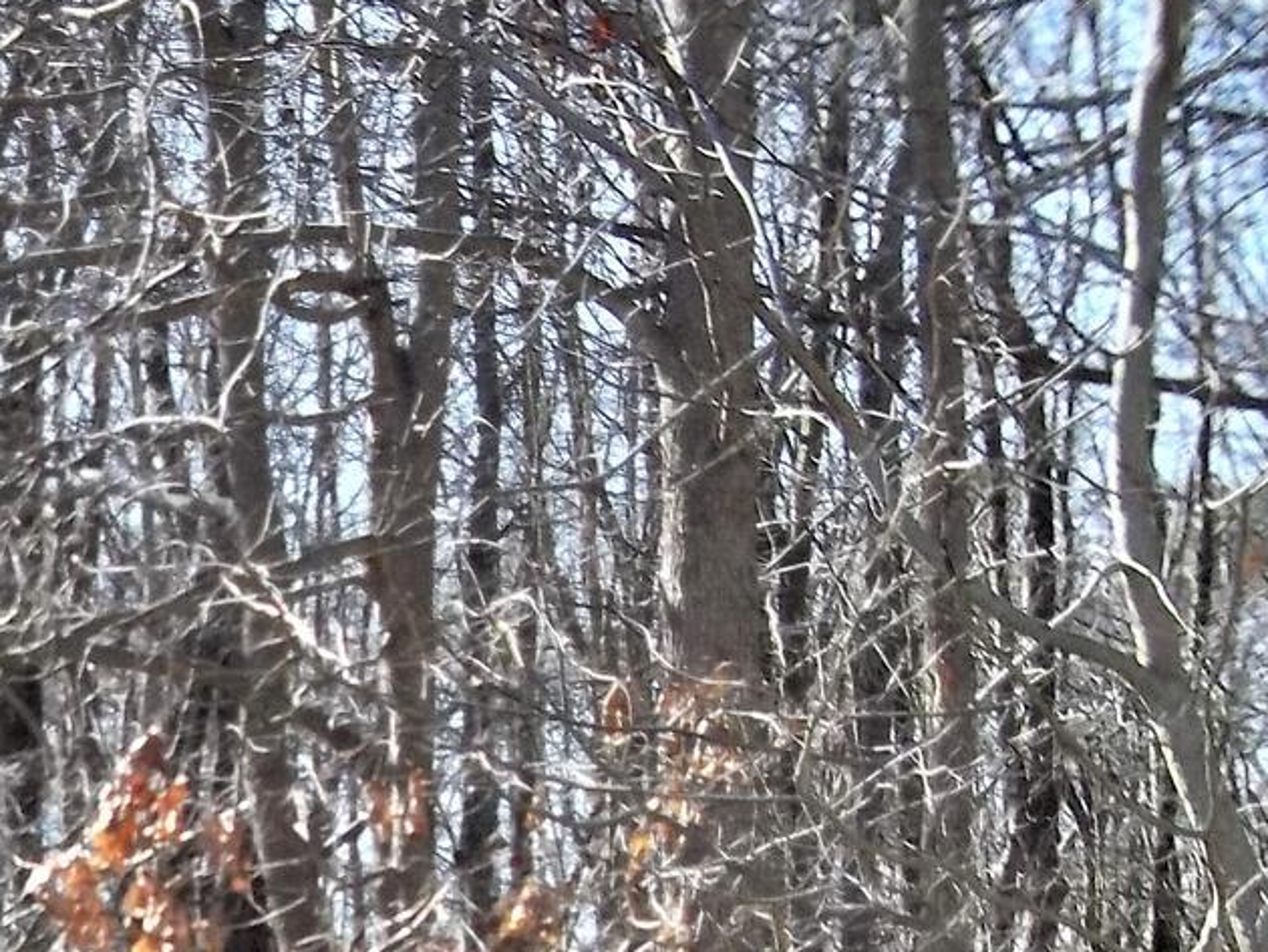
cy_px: 1425
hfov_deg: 16.9
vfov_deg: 13.4
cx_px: -712
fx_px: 3811
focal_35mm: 104
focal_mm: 5.7
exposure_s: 1/400
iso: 80
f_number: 2.9
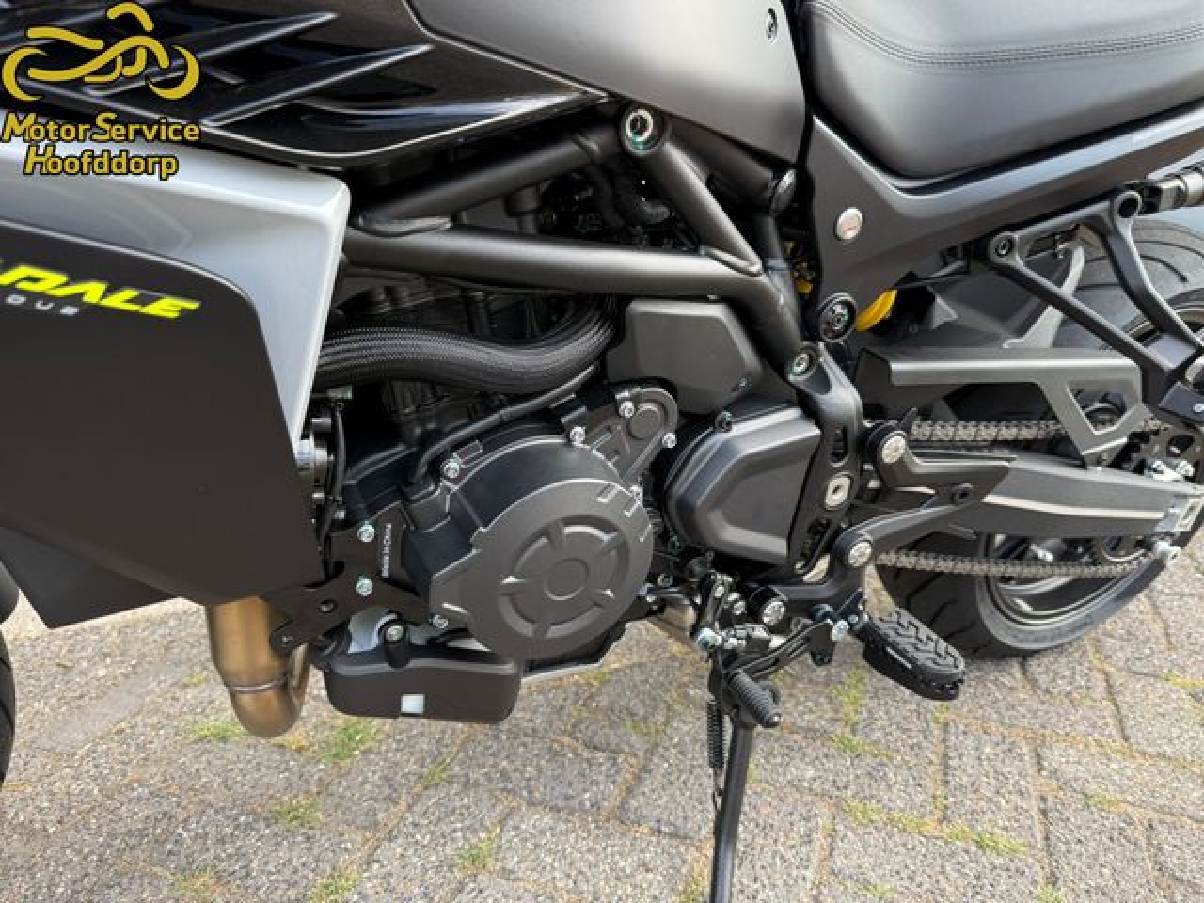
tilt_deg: -16.0
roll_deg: -0.8
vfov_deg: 56.8
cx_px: 602
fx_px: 835
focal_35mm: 24
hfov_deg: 71.6
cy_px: 452
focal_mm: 6.76
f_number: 1.78
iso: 100
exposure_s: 1/272
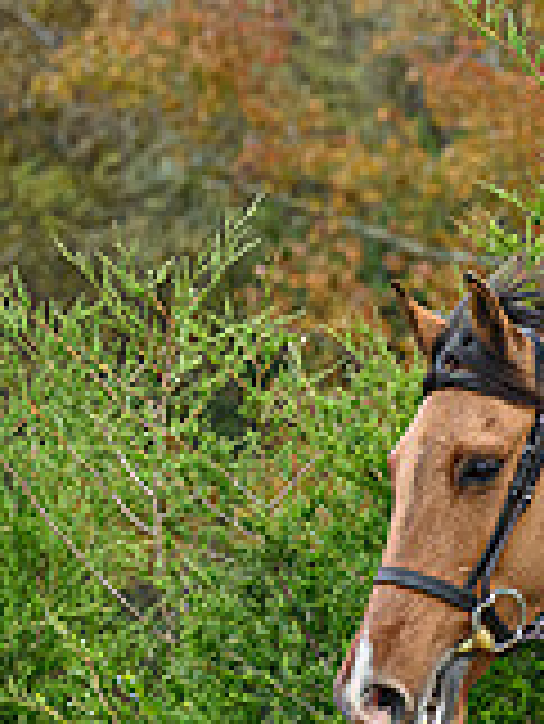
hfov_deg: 3.8
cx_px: 1328
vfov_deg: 5.1
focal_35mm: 386
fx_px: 8077
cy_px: 570
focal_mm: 82
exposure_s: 1/800
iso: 1000
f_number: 3.5
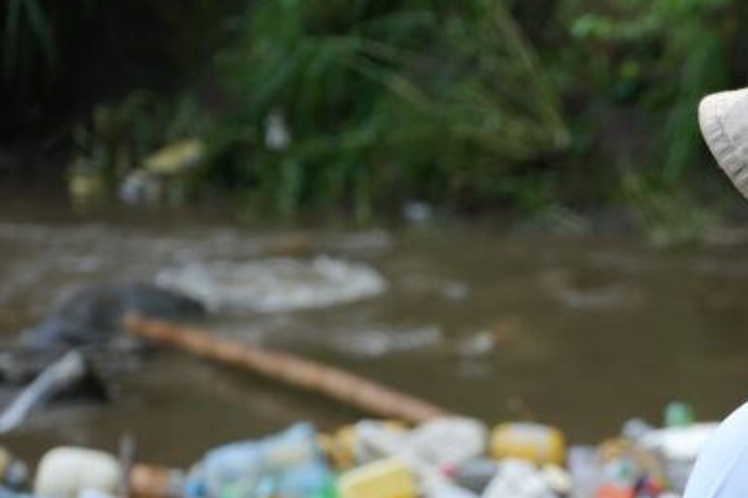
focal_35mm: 109
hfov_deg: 18.4
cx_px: 688
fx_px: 2263
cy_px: 473
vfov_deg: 12.4
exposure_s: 1/160
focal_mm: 55
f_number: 5
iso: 320
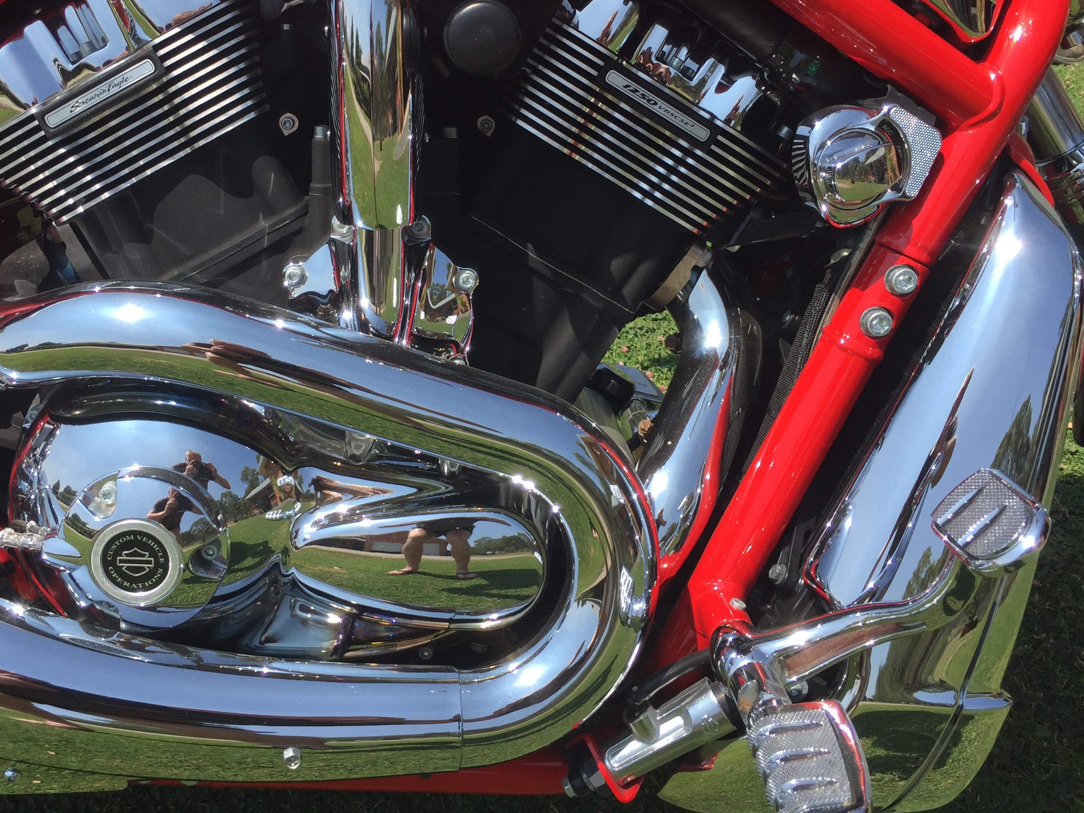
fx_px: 1159
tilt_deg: -25.4
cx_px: 446
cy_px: 302
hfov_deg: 49.9
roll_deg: -4.1
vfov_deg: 38.4
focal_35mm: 37
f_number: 2.2
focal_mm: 4.15
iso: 32
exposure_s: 1/1647
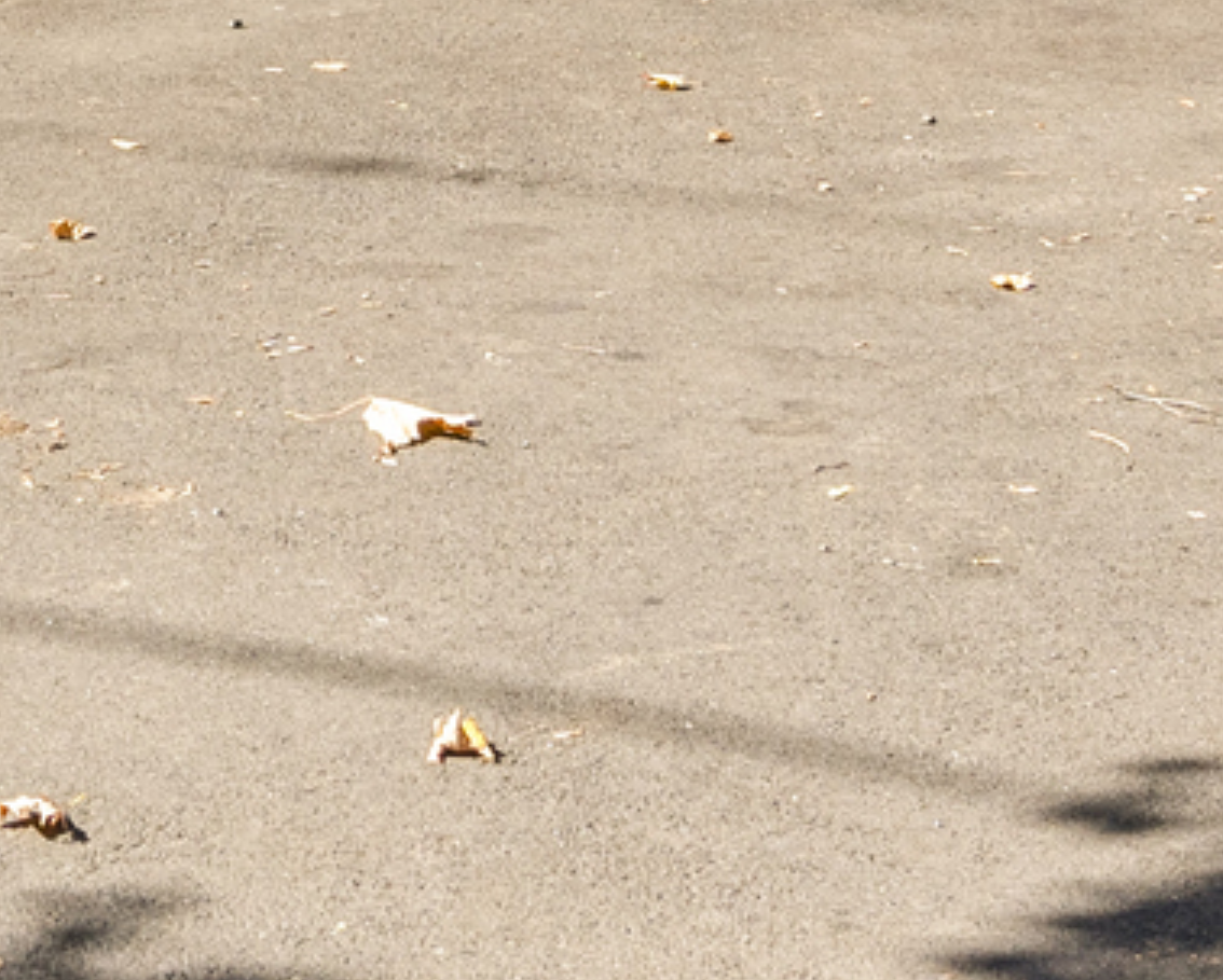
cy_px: -957
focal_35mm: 160
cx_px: -864
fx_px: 5796
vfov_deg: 9.1
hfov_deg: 11.3
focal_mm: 21
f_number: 9
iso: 200
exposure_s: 1/20
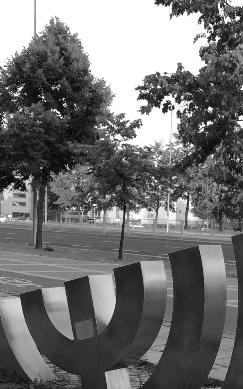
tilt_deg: -6.5
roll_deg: -0.8
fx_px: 773
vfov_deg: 27.4
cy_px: 331
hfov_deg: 17.8
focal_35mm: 73
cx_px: 179
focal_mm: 4.15
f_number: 2.2
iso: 40
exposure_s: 1/100
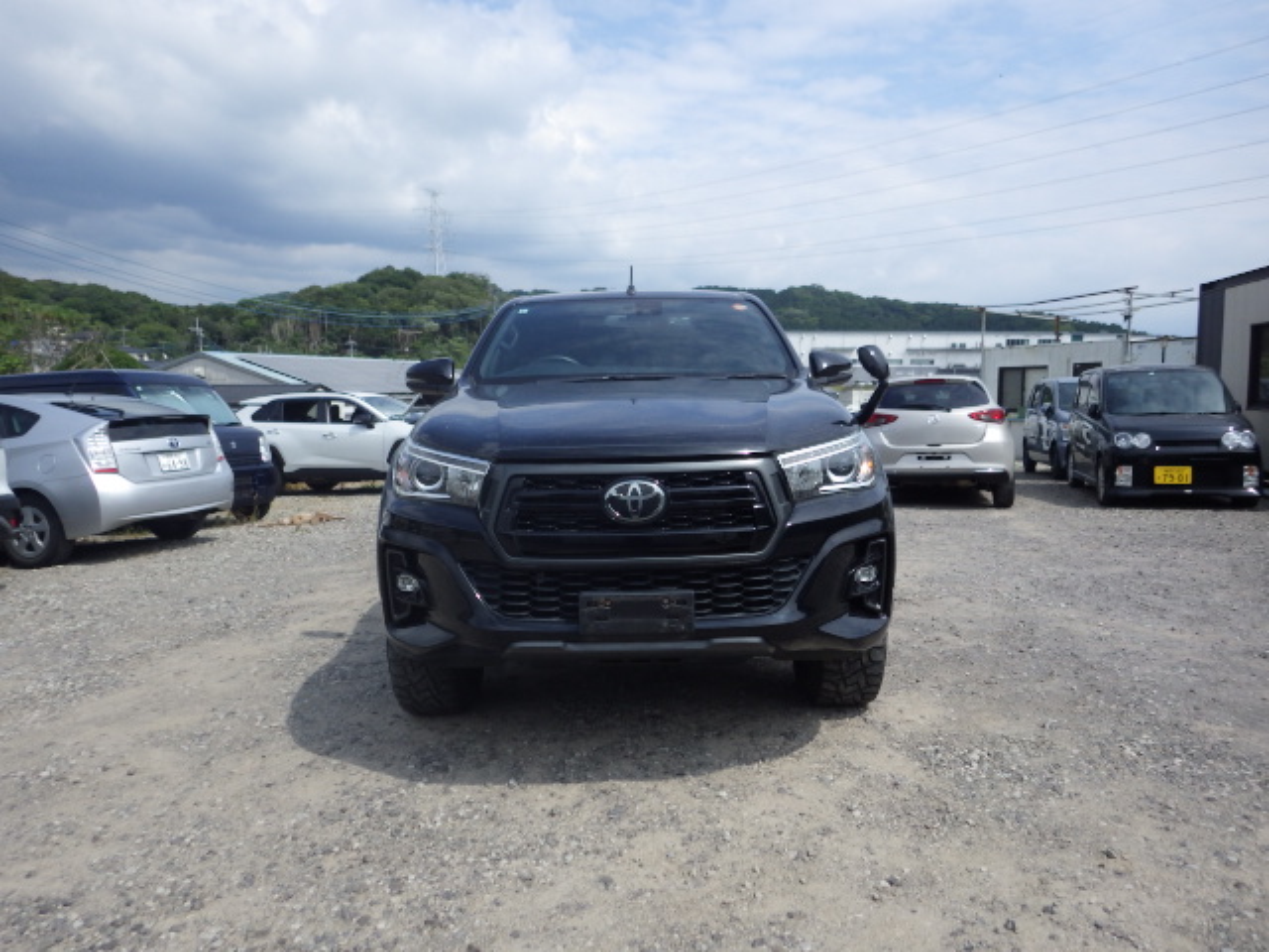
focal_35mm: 25
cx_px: 634
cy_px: 476
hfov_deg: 69.4
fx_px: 916
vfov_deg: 54.9
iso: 125
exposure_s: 1/320
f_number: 7.9
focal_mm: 4.5
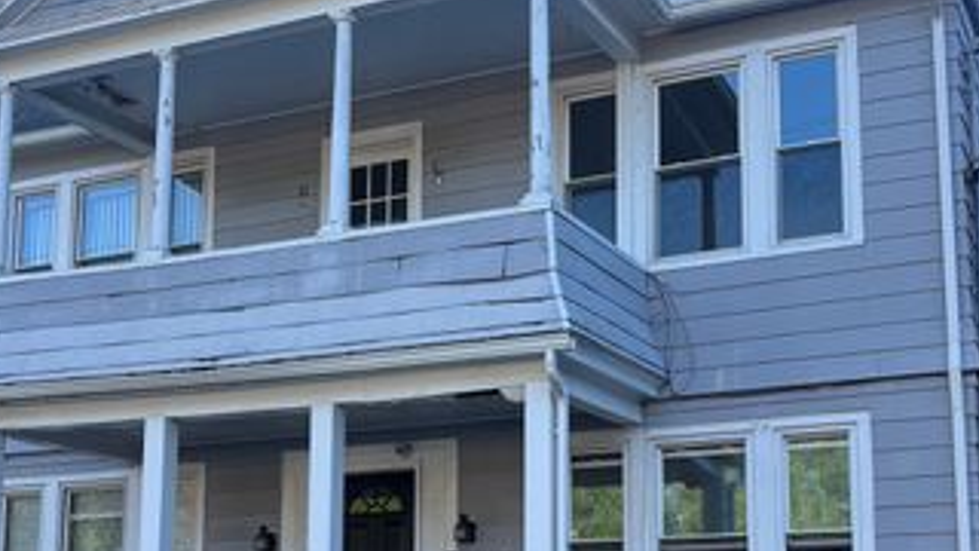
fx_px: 1532
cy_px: 482
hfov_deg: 35.4
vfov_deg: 20.0
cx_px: 447
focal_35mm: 59
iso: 50
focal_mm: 5.96
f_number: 1.6
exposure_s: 1/654
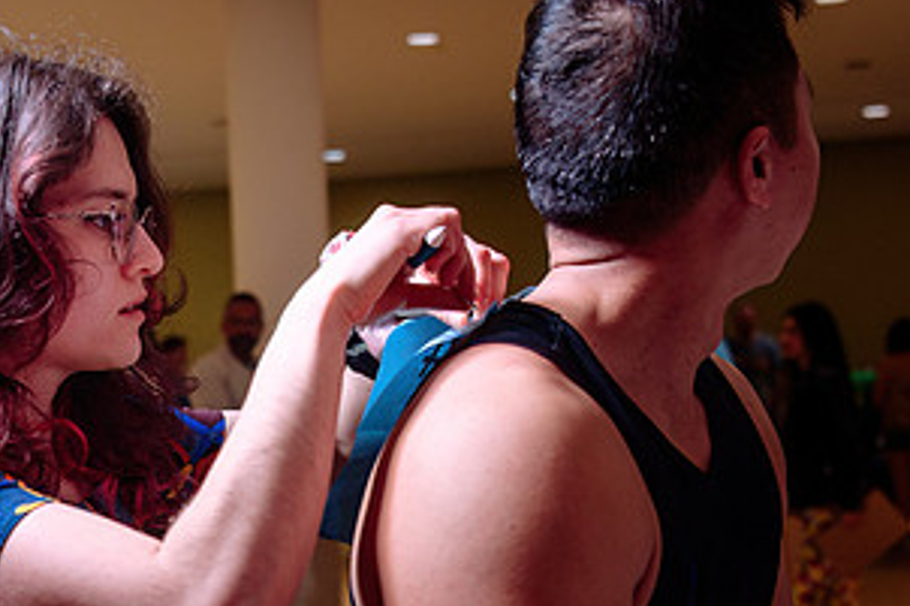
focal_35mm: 69
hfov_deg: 29.2
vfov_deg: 19.6
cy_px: 425
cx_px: 402
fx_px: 1743
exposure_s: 1/125
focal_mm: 32
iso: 400
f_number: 3.2
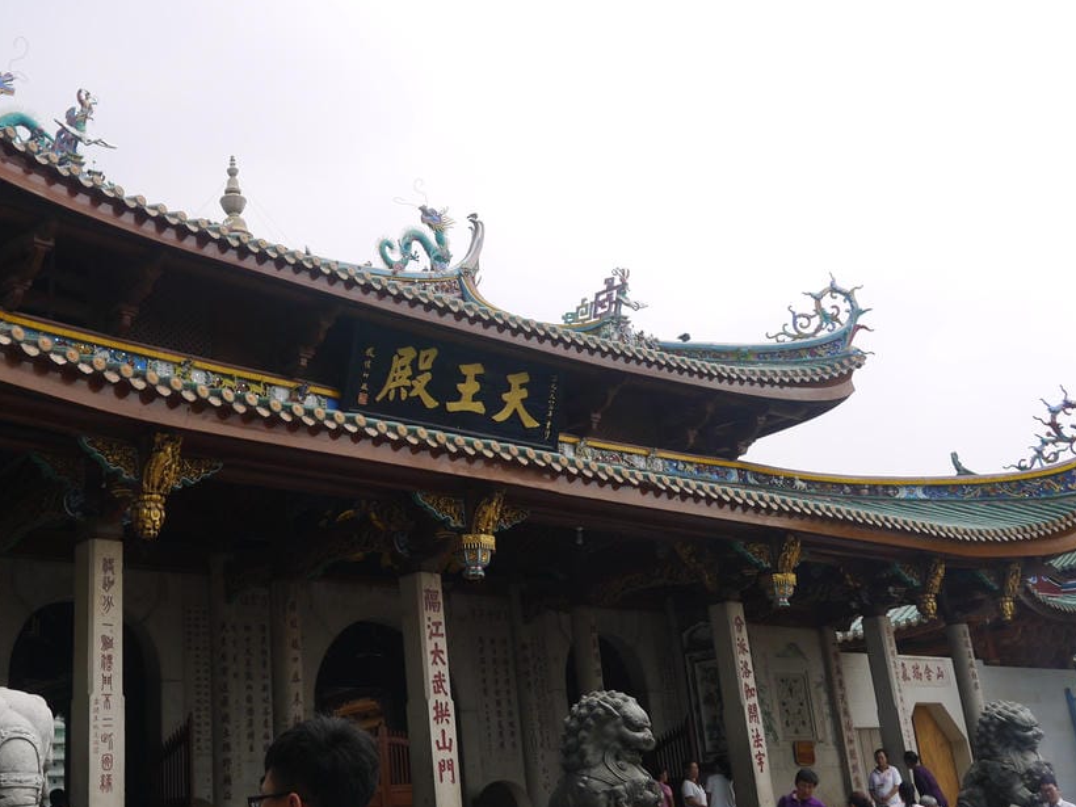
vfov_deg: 35.1
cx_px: 402
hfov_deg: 45.4
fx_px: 1274
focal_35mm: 41
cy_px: 345
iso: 160
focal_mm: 14
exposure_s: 1/400
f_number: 7.1
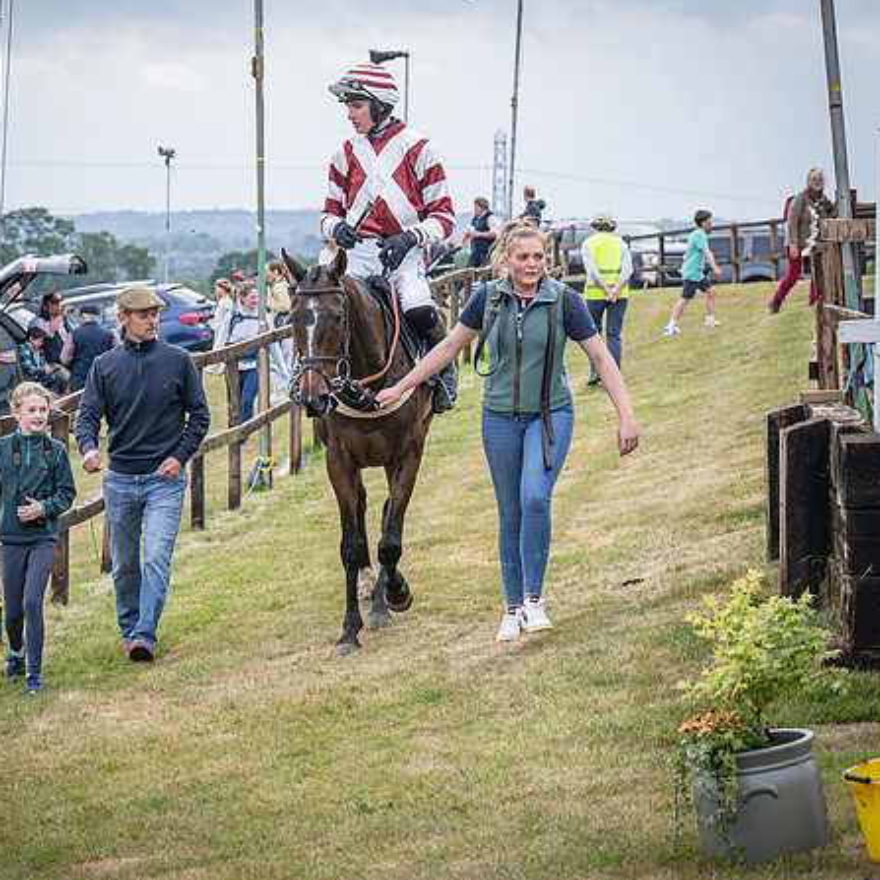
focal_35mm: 154
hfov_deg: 11.3
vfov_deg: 11.3
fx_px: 4429
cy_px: 439
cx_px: 355
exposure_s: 1/1000
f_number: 5
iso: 400
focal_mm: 80
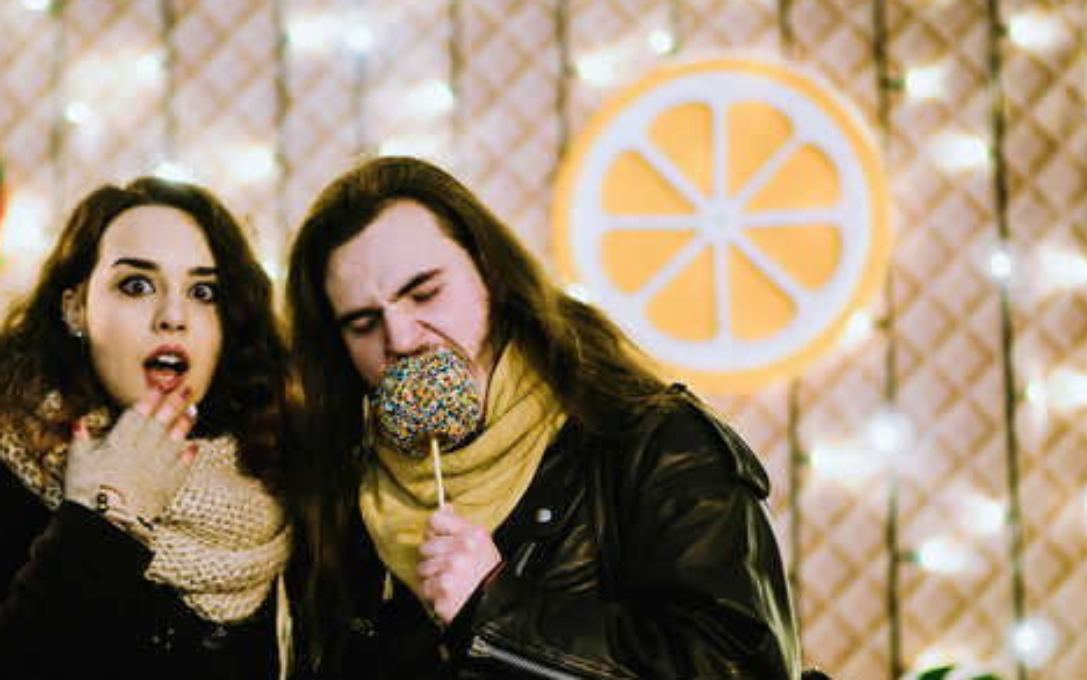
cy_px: 367
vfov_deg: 8.0
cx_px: 413
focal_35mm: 164
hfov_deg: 12.8
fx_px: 4850
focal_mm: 85
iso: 200
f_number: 1.8
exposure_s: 1/5
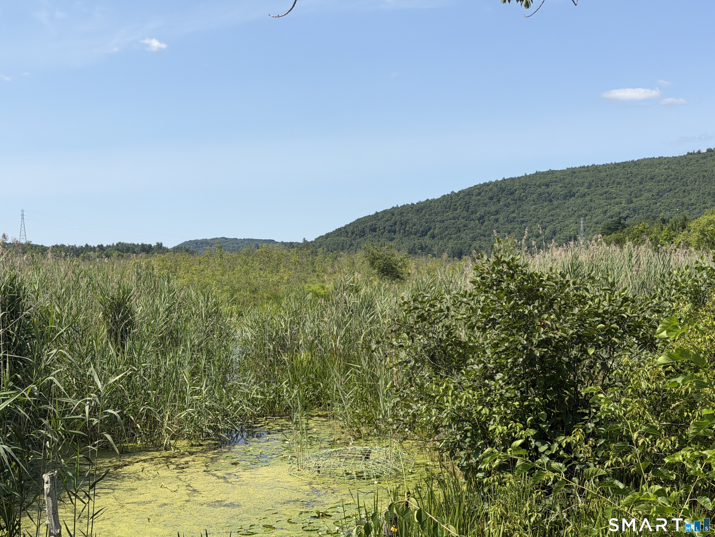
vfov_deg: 30.3
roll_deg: +1.0
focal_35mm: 48
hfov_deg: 39.7
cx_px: 358
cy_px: 268
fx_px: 991
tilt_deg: +0.0
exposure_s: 1/4878
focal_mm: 6.76
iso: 64
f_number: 1.78
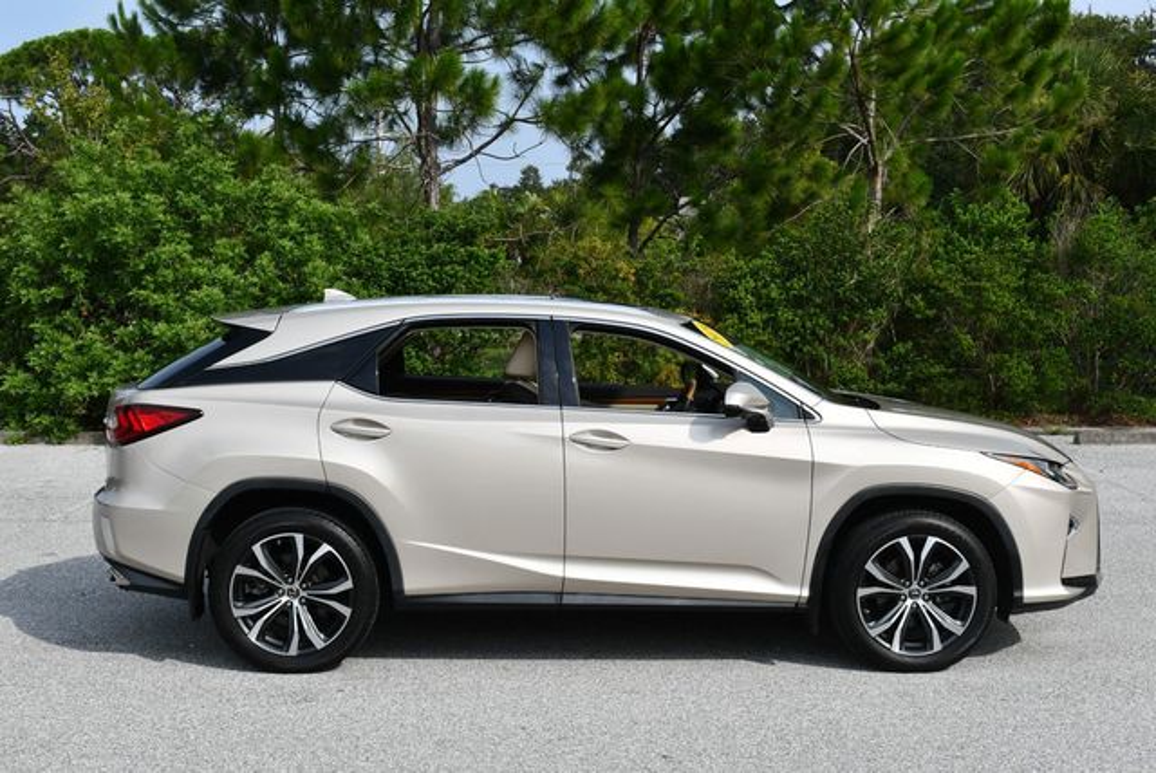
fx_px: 1543
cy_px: 386
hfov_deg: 41.1
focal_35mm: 48
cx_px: 578
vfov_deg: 28.1
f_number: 8
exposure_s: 1/320
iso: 100
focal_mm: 24
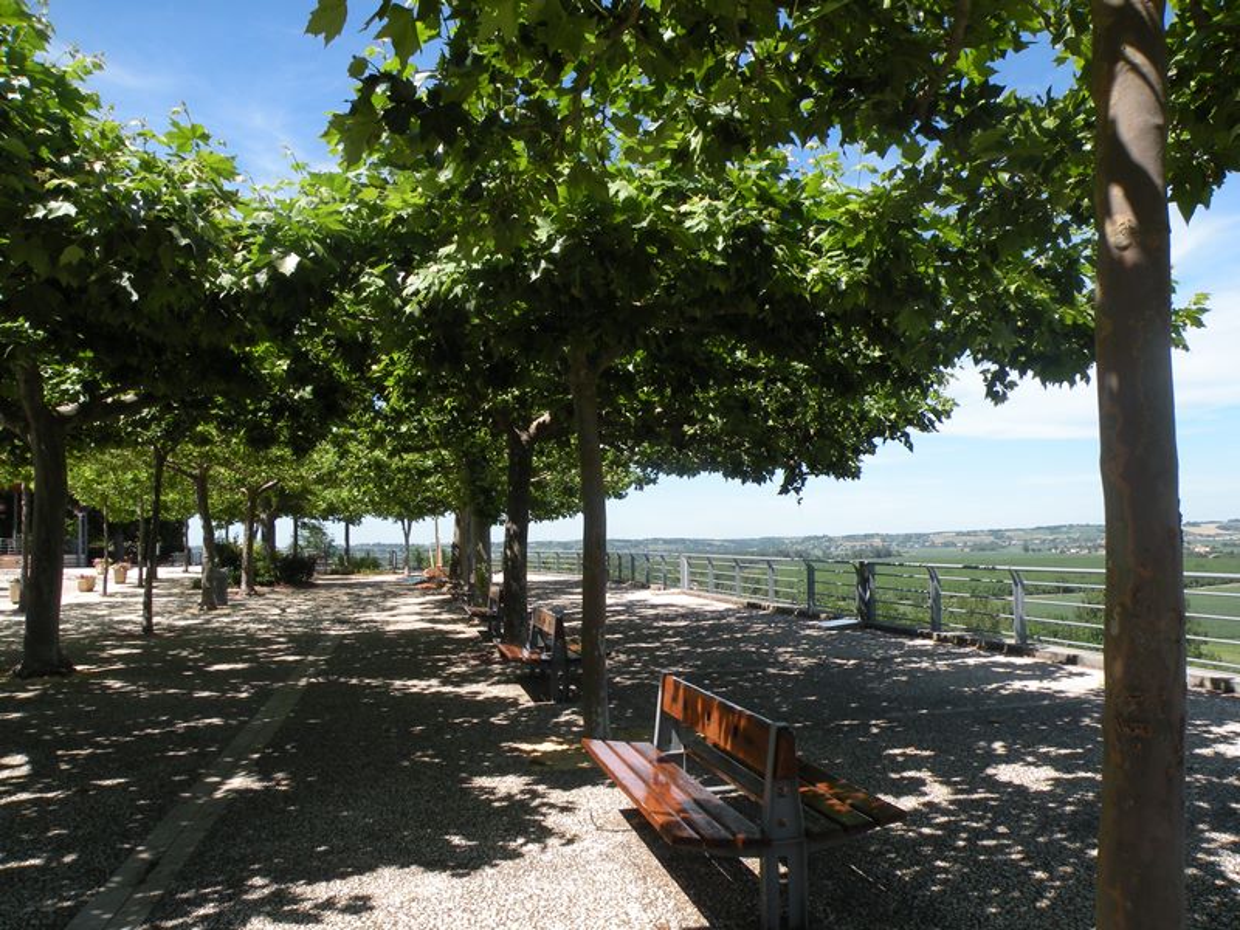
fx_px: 967
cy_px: 465
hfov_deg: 65.3
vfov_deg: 51.4
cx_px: 620
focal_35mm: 27
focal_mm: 4.7
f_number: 6.3
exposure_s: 1/188
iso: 64
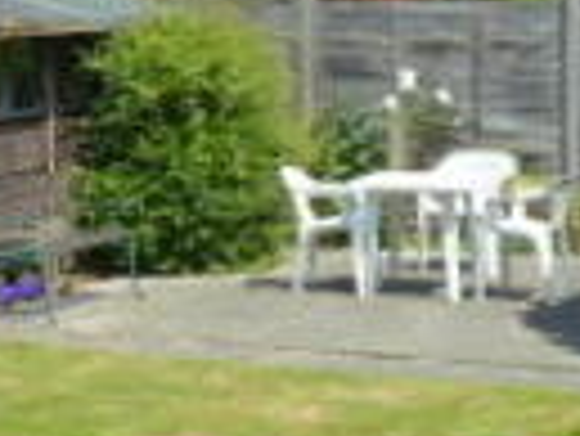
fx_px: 1895
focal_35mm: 113
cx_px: -250
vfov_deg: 13.0
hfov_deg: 16.1
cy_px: 11
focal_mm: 4.1
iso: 80
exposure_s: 1/400
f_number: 5
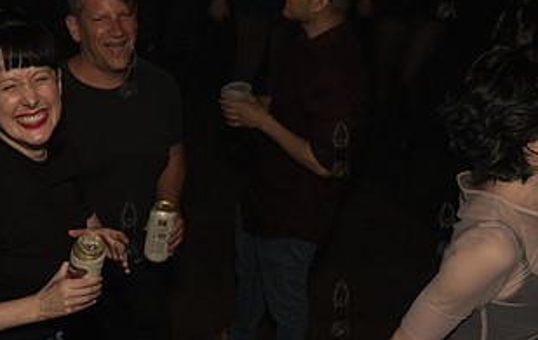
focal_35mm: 68
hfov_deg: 29.1
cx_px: 70
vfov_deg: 19.0
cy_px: 285
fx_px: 1000
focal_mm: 32
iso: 2000
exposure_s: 1/250
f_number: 3.5
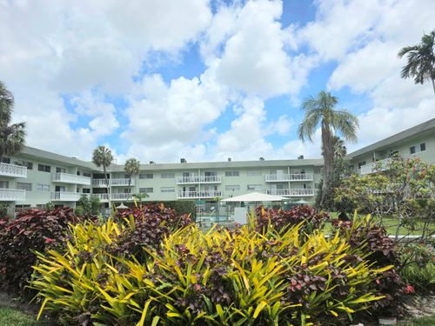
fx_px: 289
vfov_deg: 58.9
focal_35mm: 23
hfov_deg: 73.9
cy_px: 163
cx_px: 218
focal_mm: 6.3
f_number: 1.7
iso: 80
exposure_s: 1/10000
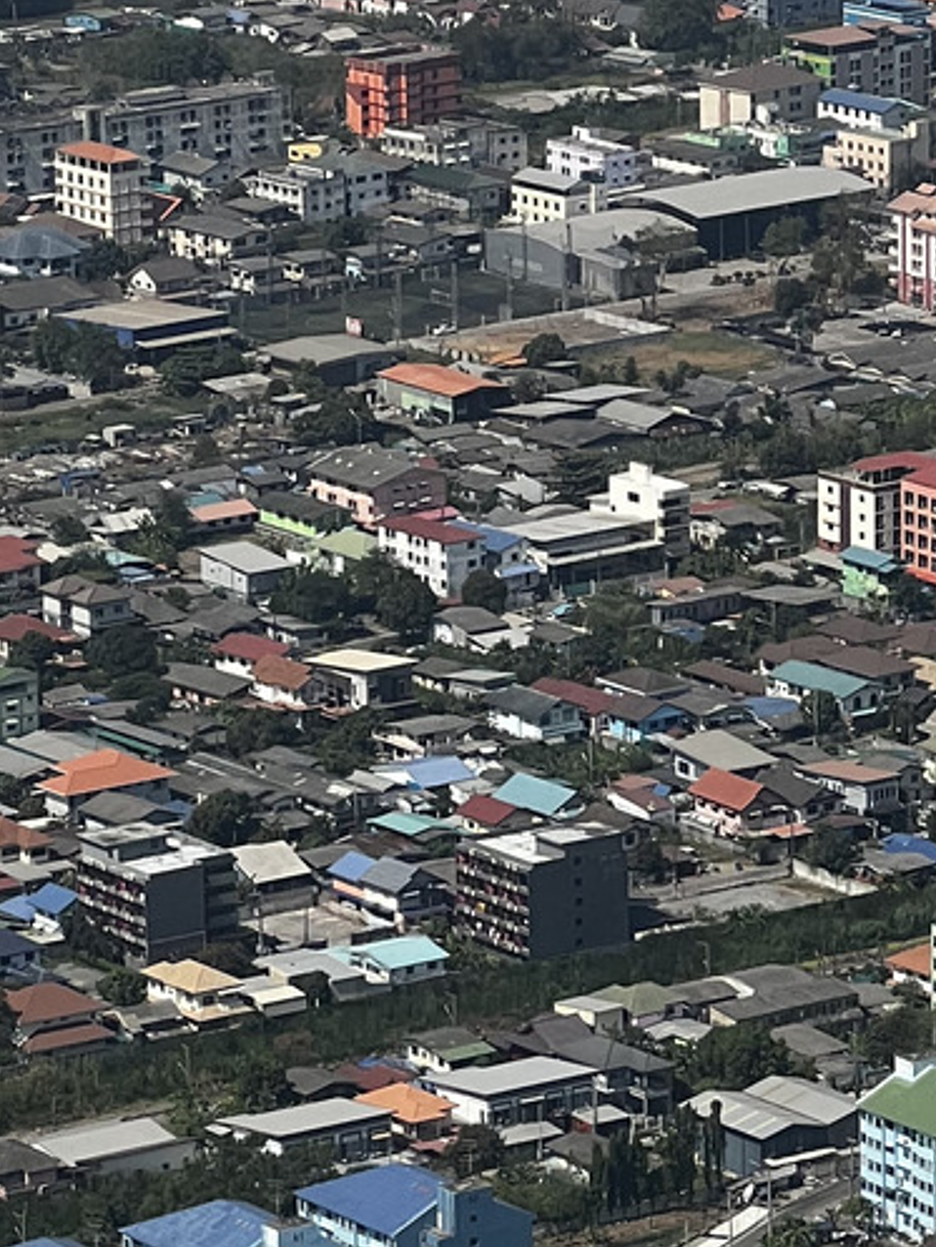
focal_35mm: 248
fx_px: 8937
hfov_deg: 6.0
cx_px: 321
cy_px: 1643
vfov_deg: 7.9
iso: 32
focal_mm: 9
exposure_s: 1/809
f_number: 2.8
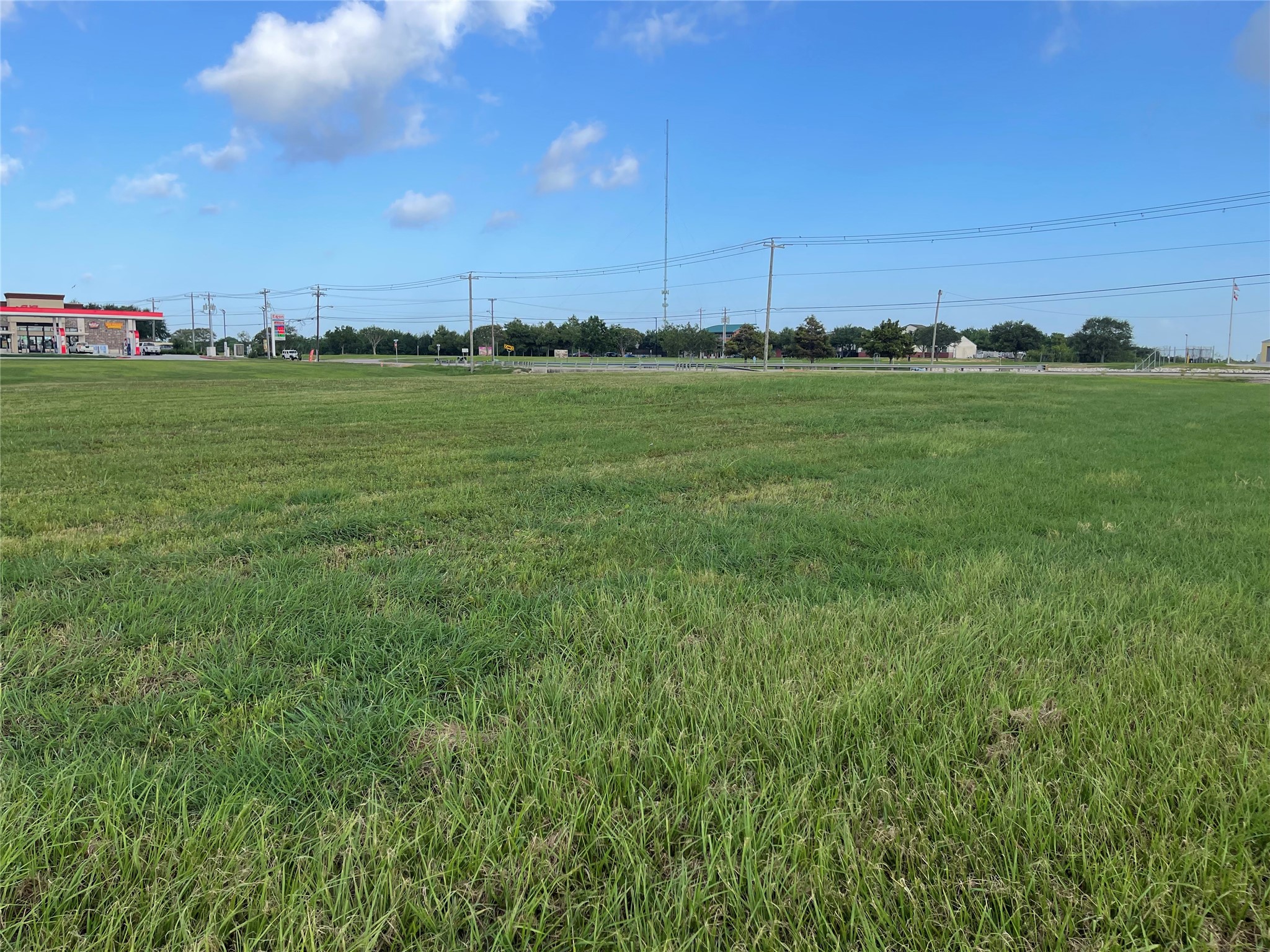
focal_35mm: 25
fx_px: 917
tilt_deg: -7.4
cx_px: 635
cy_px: 476
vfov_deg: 54.9
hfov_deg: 69.4
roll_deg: +0.4
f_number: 1.6
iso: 32
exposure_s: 1/1912
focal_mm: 5.1
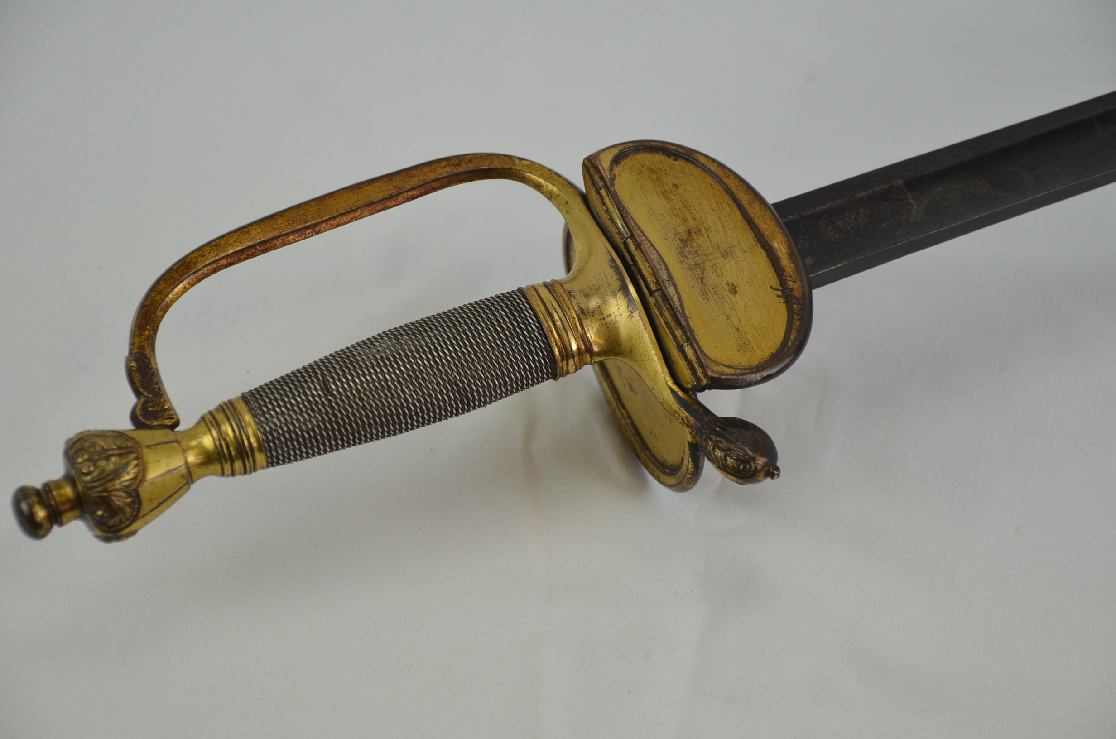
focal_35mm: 105
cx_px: 558
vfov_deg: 13.0
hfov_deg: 19.5
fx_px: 3248
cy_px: 370
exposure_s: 1/250
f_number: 5.3
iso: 640
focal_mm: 70
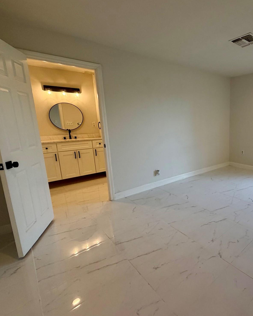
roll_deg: +0.9
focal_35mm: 19
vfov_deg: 83.3
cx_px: 206
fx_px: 178
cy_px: 153
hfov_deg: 64.1
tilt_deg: -10.8
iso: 125
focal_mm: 2.22
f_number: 2.2
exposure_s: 1/120
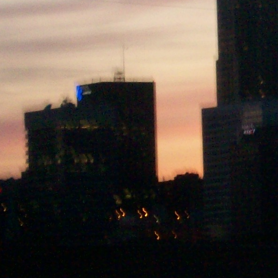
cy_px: 0
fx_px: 2871
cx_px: 516
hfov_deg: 5.4
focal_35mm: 316
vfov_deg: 5.5
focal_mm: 13.7
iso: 160
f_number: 4.6
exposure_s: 1/18.6
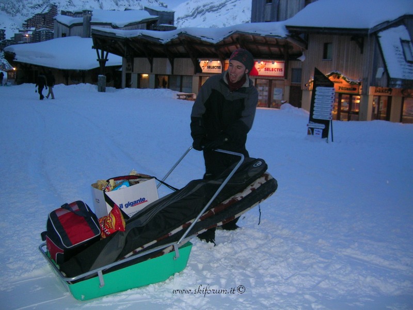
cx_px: 206
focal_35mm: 35
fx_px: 418
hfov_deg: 52.6
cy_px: 155
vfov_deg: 40.7
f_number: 2.8
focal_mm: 5.4
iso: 84
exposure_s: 1/60.1
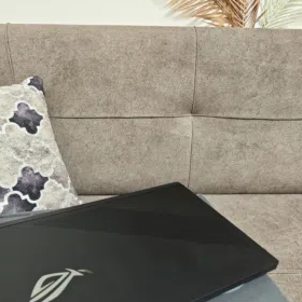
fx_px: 286
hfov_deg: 55.6
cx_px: 143
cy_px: 203
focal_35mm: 29
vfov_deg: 54.4
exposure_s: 1/50
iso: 160
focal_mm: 8.71
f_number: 1.67
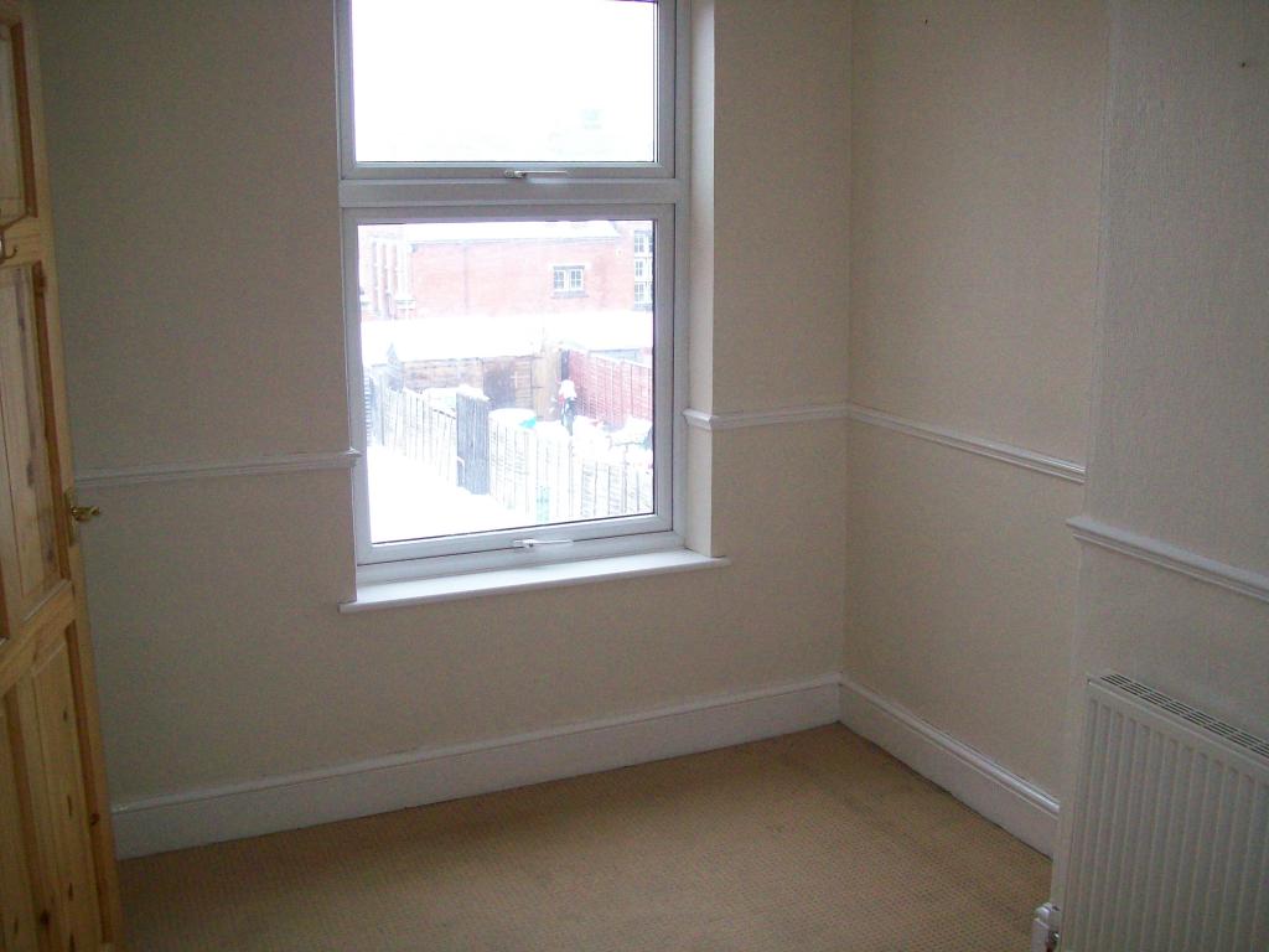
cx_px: 634
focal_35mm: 36
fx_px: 1320
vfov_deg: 39.7
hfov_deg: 51.4
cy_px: 476
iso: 200
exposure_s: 1/103
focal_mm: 6
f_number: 2.7
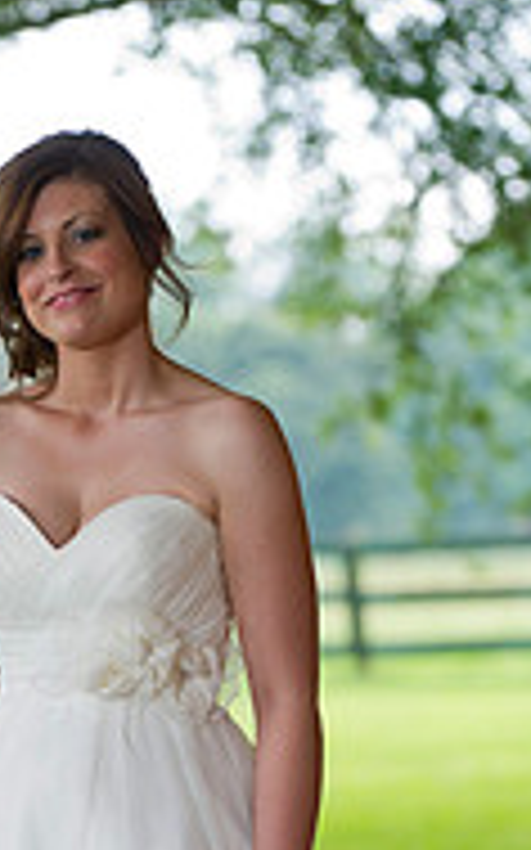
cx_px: 61
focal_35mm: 315
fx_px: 7299
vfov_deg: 6.6
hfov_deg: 4.2
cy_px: 908
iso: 500
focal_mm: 130
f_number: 3.5
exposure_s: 1/250
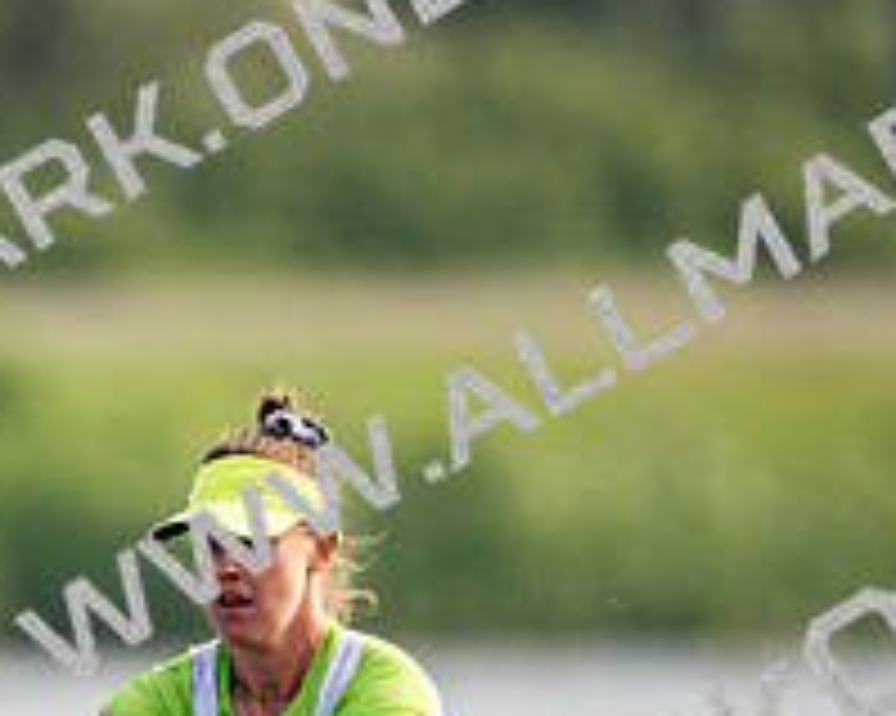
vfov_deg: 0.9
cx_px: -311
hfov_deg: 1.2
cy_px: 754
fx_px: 43574
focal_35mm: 1644
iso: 360
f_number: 4
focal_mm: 600
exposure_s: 1/2500
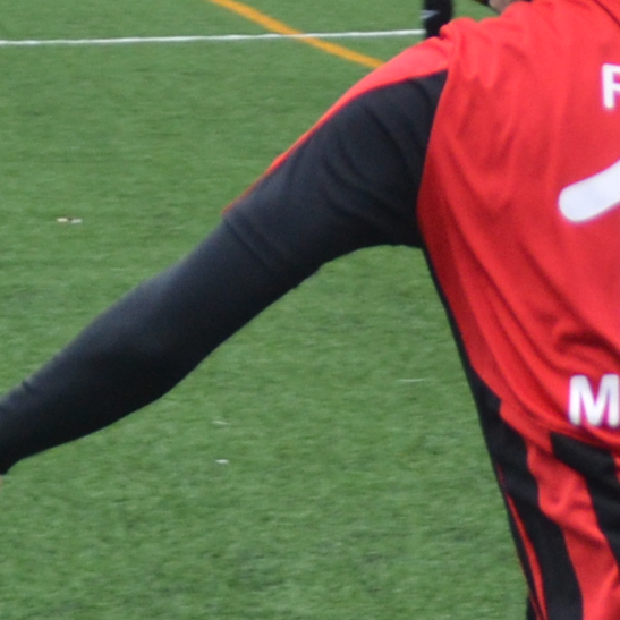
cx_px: 448
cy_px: 413
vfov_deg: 6.2
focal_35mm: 282
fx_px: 5708
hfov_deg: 6.2
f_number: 4.2
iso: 640
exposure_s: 1/500
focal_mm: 35
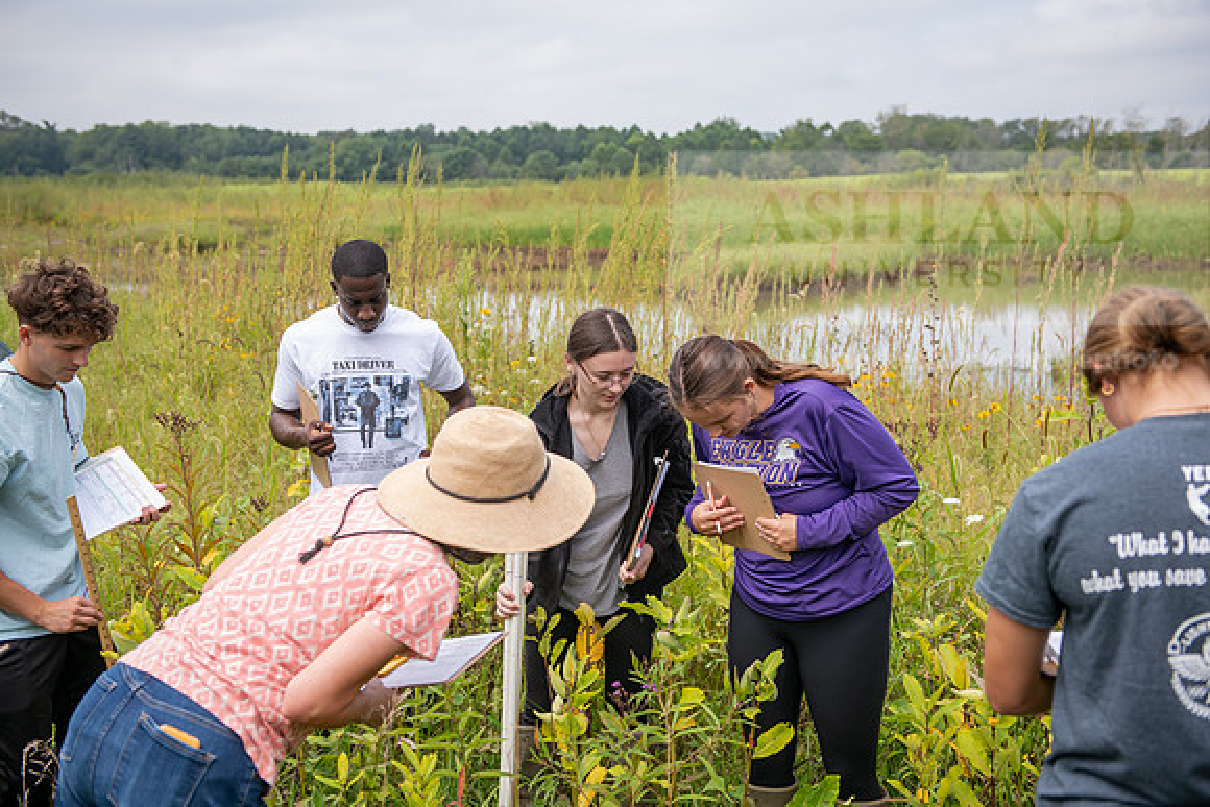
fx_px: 1479
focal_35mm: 44
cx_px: 605
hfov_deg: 44.5
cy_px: 404
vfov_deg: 30.5
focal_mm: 44
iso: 125
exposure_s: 1/500
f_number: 3.5
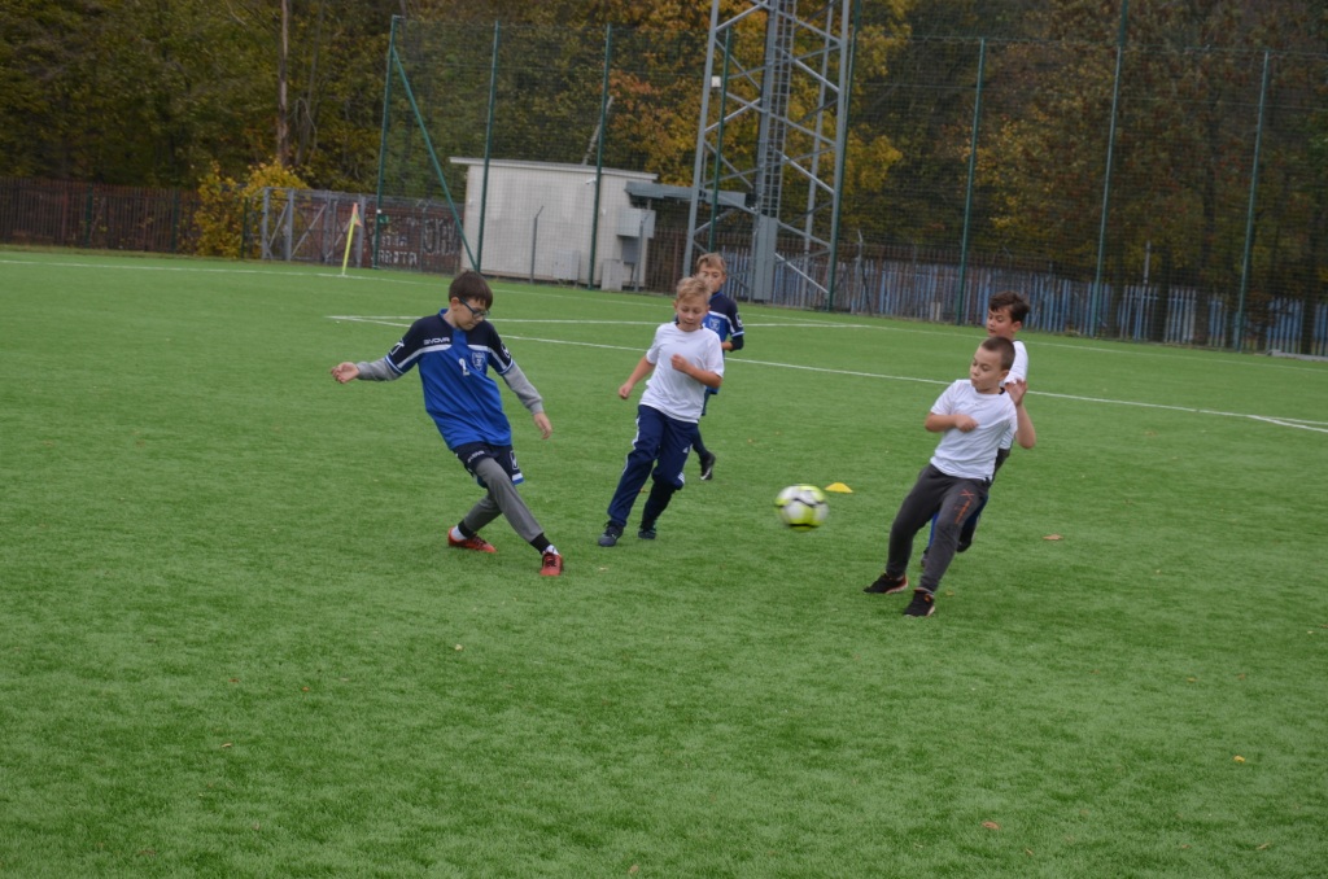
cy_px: 440
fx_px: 2650
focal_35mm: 72
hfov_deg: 28.1
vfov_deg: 18.8
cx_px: 664
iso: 200
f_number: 7.1
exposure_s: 1/200
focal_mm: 48
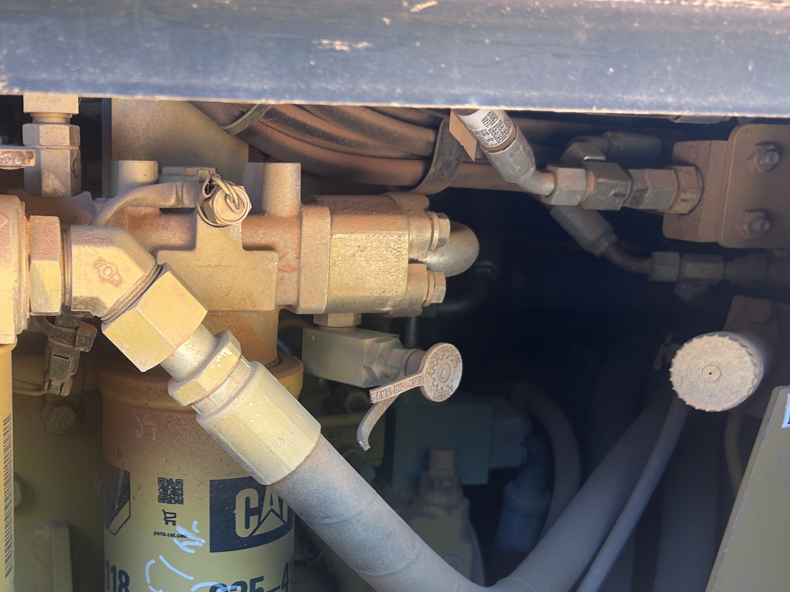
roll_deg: -0.2
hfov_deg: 42.8
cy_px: 403
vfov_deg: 33.2
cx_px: 222
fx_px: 981
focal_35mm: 43
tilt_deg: -12.5
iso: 50
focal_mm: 5.7
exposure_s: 1/121
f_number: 1.5
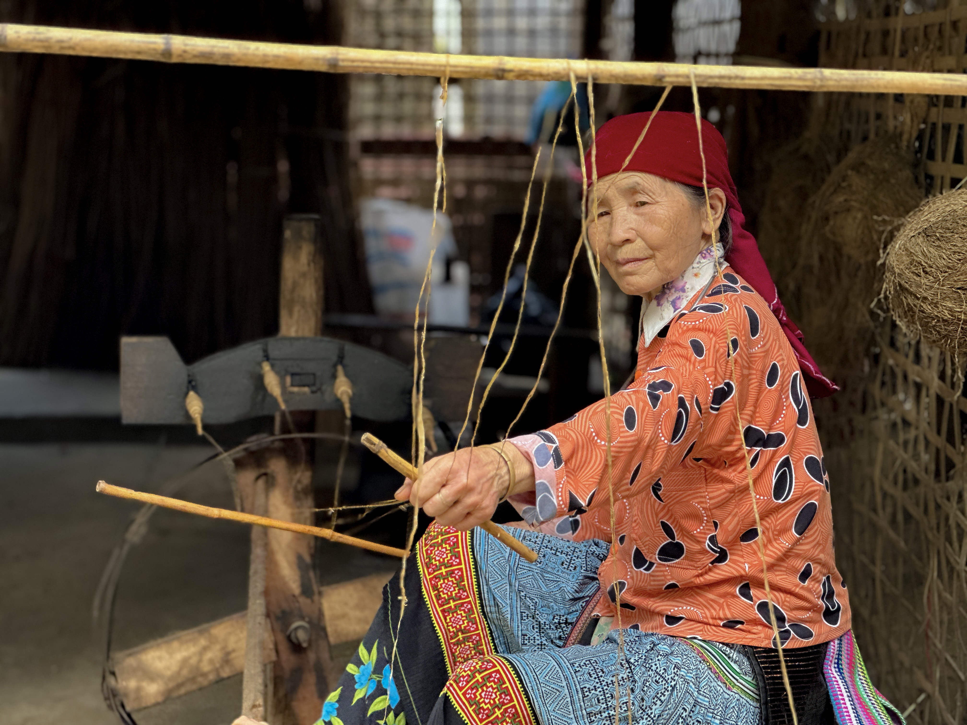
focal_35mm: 77
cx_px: 484
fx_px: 2151
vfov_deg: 19.1
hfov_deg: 25.3
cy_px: 362
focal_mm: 9
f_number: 2.8
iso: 160
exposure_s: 1/121
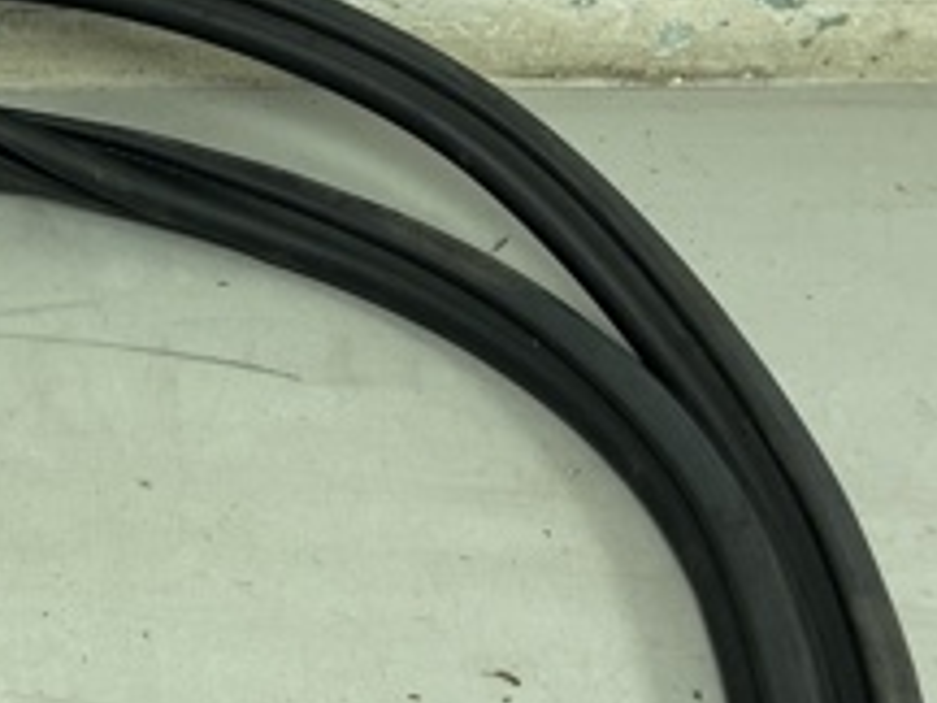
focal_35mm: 74
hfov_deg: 24.3
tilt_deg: -53.3
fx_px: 2003
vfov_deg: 19.6
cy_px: 599
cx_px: -130
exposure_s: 1/100
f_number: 1.6
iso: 100
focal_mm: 5.1
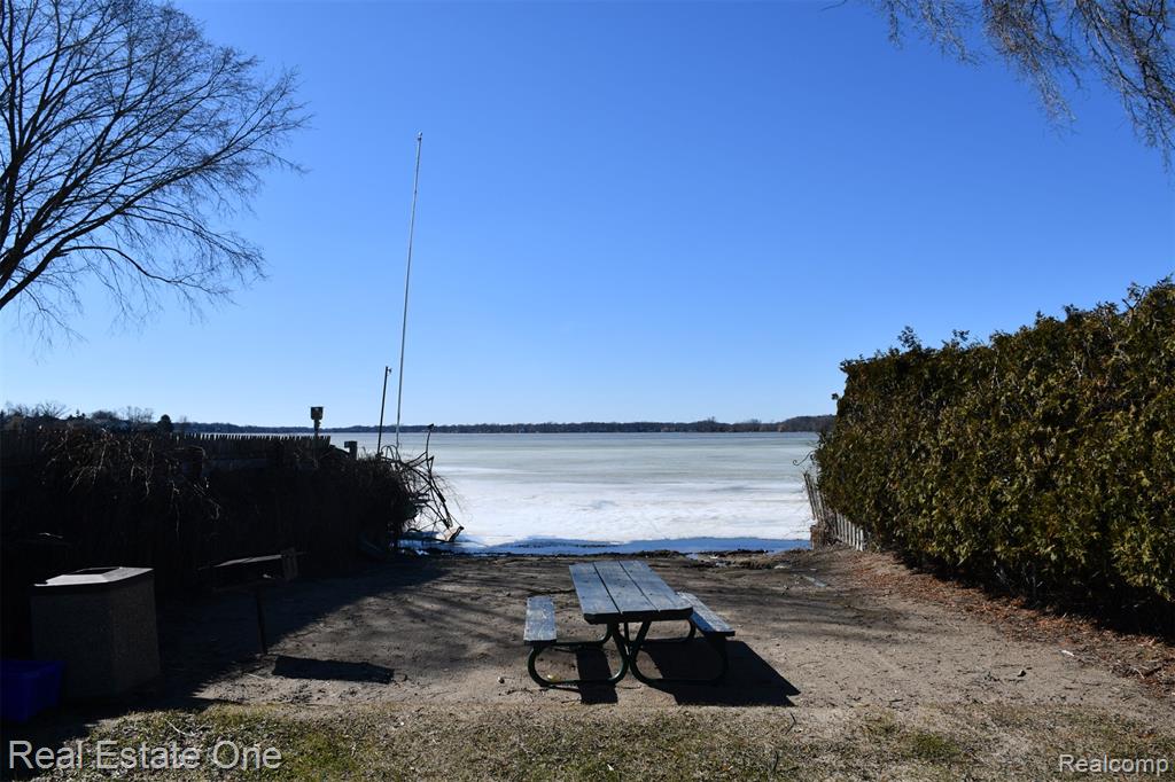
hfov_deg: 67.4
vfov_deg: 47.9
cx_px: 588
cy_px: 391
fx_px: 881
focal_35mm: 27
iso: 50
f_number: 8
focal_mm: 18
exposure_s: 1/250
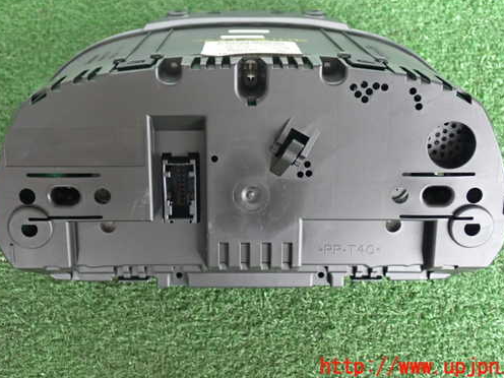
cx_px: 245
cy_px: 151
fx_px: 670
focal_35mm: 46
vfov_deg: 31.4
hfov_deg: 41.2
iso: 640
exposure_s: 1/40
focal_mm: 6.83
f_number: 2.7
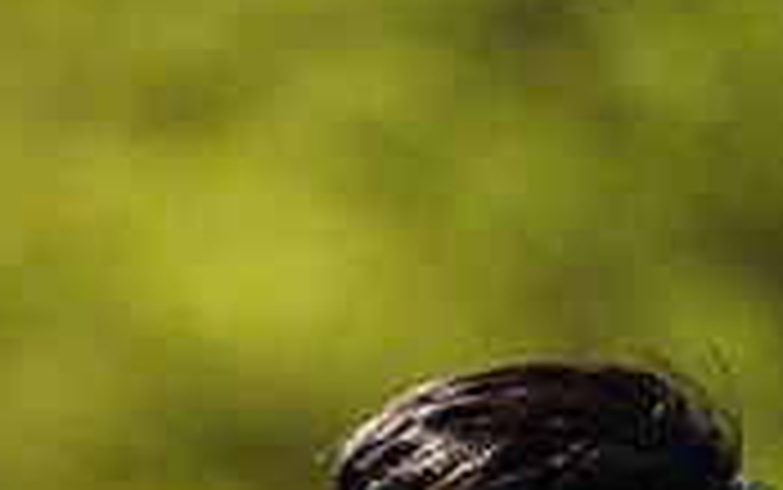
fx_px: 25004
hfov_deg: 1.8
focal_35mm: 1171
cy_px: 1281
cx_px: 173
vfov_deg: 1.1
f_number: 6.3
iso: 64
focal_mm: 345
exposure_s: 1/200
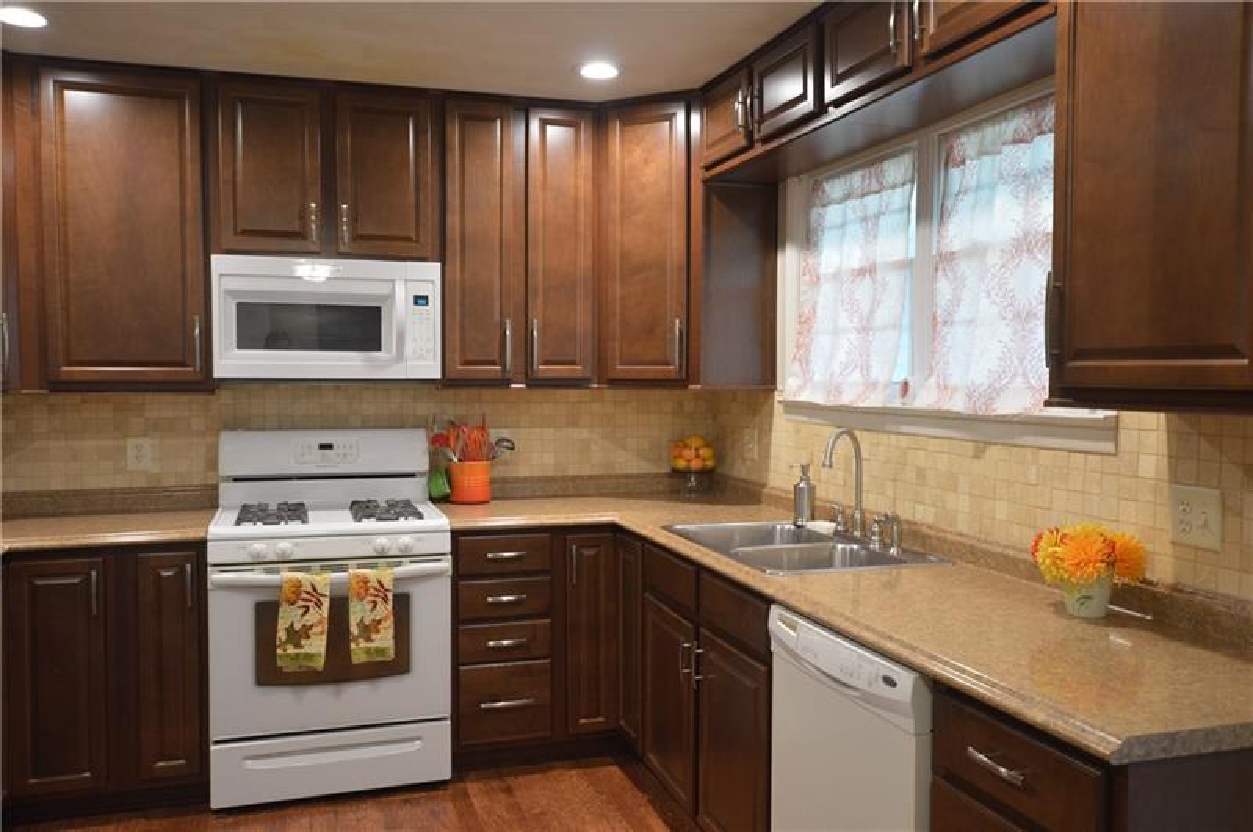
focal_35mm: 30
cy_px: 416
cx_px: 626
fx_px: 1043
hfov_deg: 62.0
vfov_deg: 43.5
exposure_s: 1/30
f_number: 3.5
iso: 800
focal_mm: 20
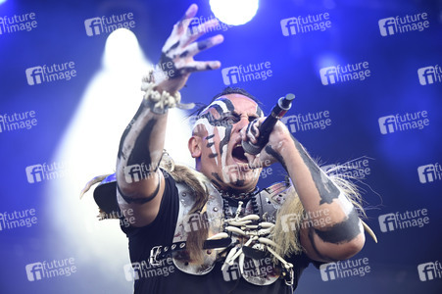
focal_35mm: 120
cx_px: 221
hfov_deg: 17.1
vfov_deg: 11.4
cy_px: 147
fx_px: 1472
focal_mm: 120
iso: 320
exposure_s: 1/400
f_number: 2.8
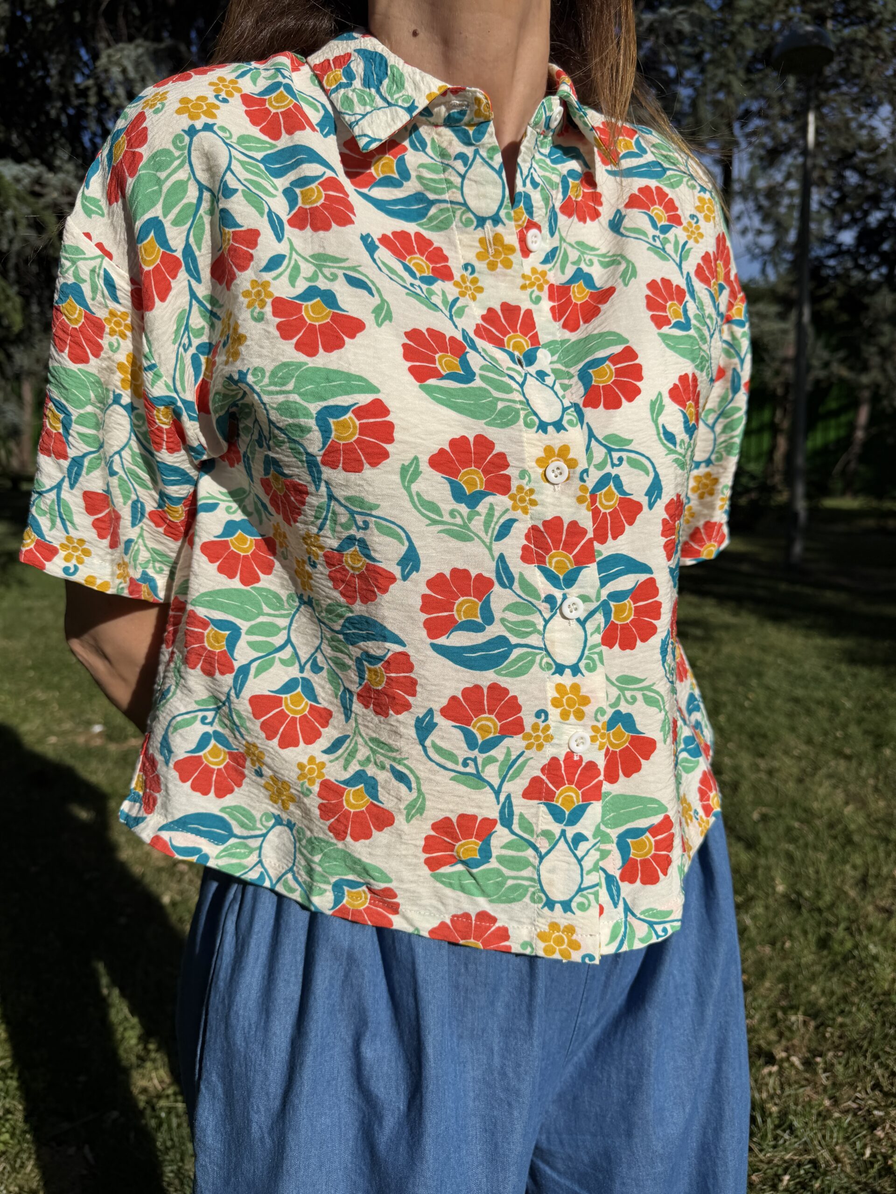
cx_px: 448
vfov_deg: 71.6
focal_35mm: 24
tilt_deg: -11.7
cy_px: 597
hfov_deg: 56.8
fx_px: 828
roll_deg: +0.7
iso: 80
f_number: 1.78
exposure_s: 1/9091
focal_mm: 6.76
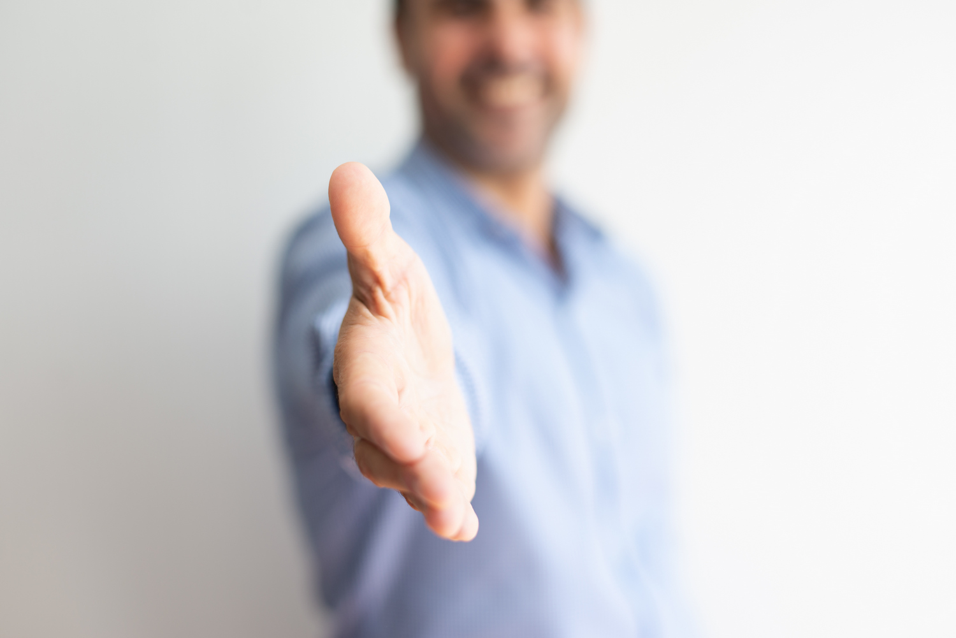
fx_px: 1541
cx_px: 478
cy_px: 319
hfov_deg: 34.5
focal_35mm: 58
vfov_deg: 23.4
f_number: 2.8
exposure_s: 1/125
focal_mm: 58
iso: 100
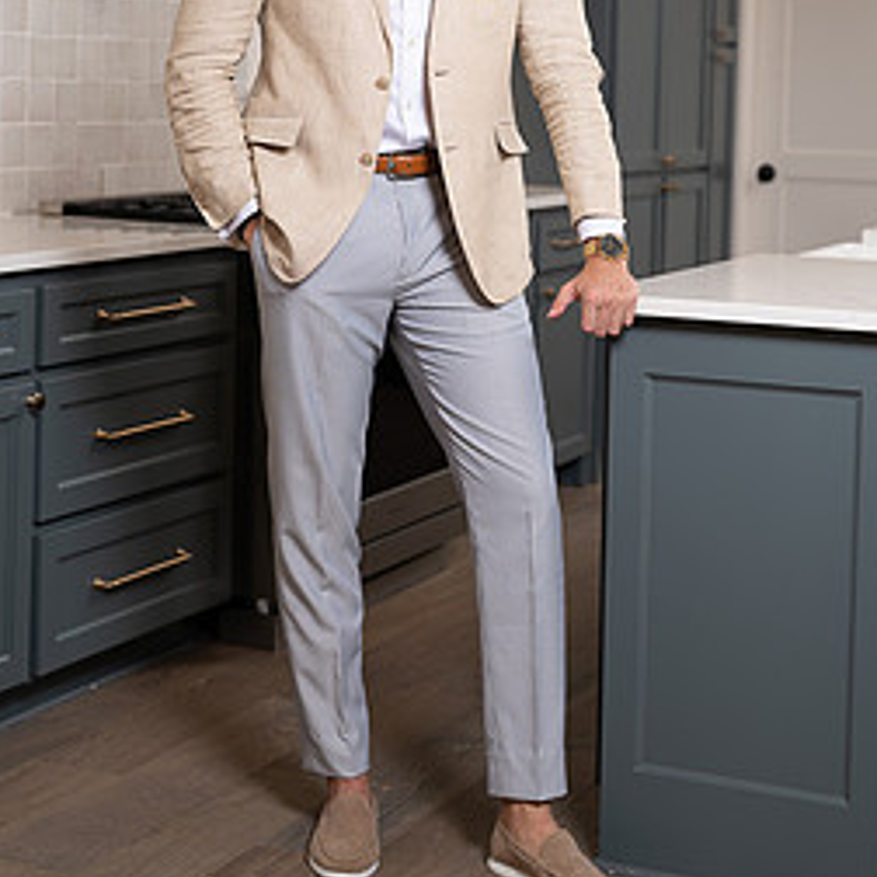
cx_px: 404
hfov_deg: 22.8
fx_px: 2178
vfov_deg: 22.5
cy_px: 181
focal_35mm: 76
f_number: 2.5
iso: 100
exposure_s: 1/160
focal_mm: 50
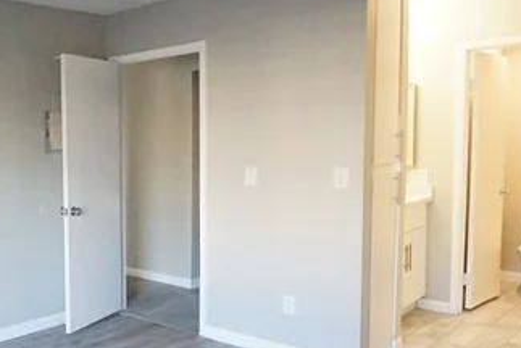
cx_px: -15
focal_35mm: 38
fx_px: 550
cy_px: 189
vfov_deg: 35.1
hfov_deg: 42.7
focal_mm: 12
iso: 10000
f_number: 6.3
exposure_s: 1/250
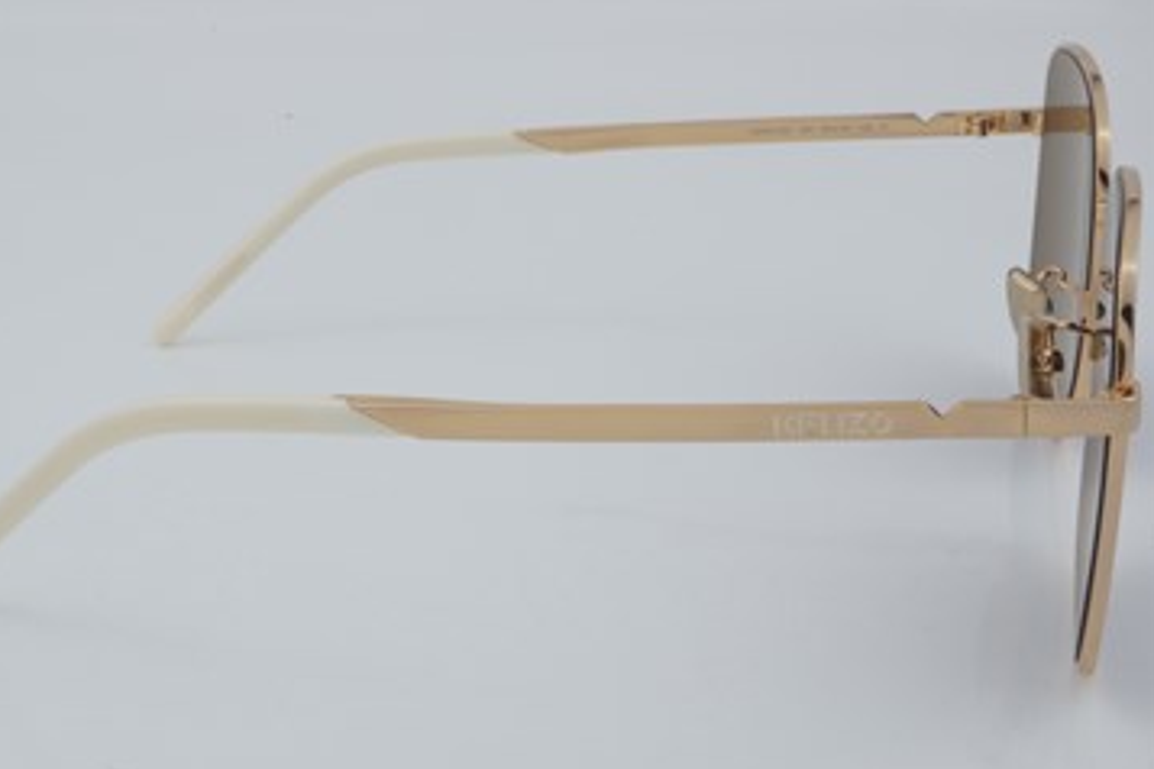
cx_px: 527
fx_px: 2692
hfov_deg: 24.2
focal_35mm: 84
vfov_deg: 16.3
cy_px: 359
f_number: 32
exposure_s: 1/3
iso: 100
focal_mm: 50
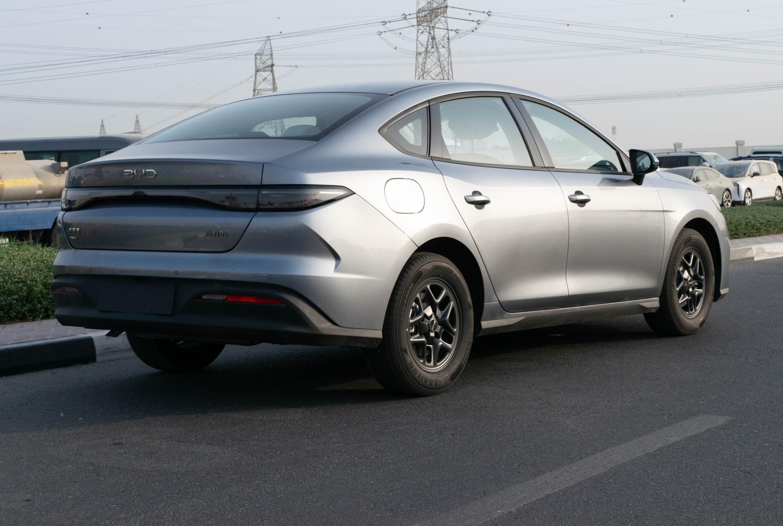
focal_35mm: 64
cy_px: 263
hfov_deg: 31.3
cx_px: 380
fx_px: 1396
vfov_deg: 21.3
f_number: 11
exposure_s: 1/500
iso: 400
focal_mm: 40
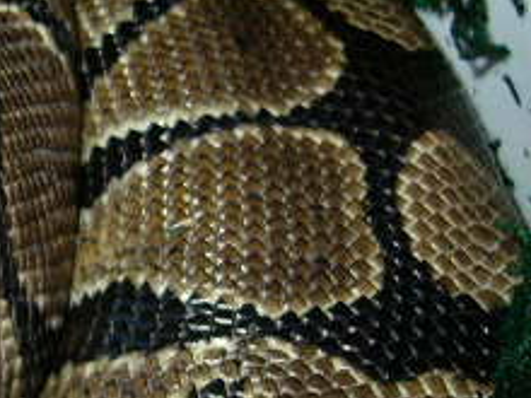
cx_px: -123
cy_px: 263
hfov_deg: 18.2
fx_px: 1565
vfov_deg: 14.5
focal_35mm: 102
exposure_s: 1/60
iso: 100
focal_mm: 5.8
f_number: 2.8
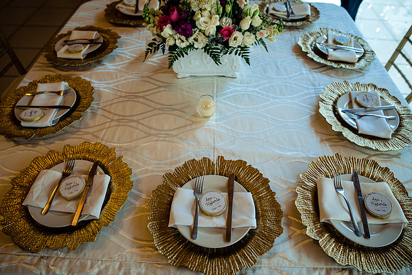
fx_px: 275
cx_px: 206
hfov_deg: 73.7
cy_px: 138
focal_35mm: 24
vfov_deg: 53.2
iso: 1000
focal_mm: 24
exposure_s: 1/125
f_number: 3.5
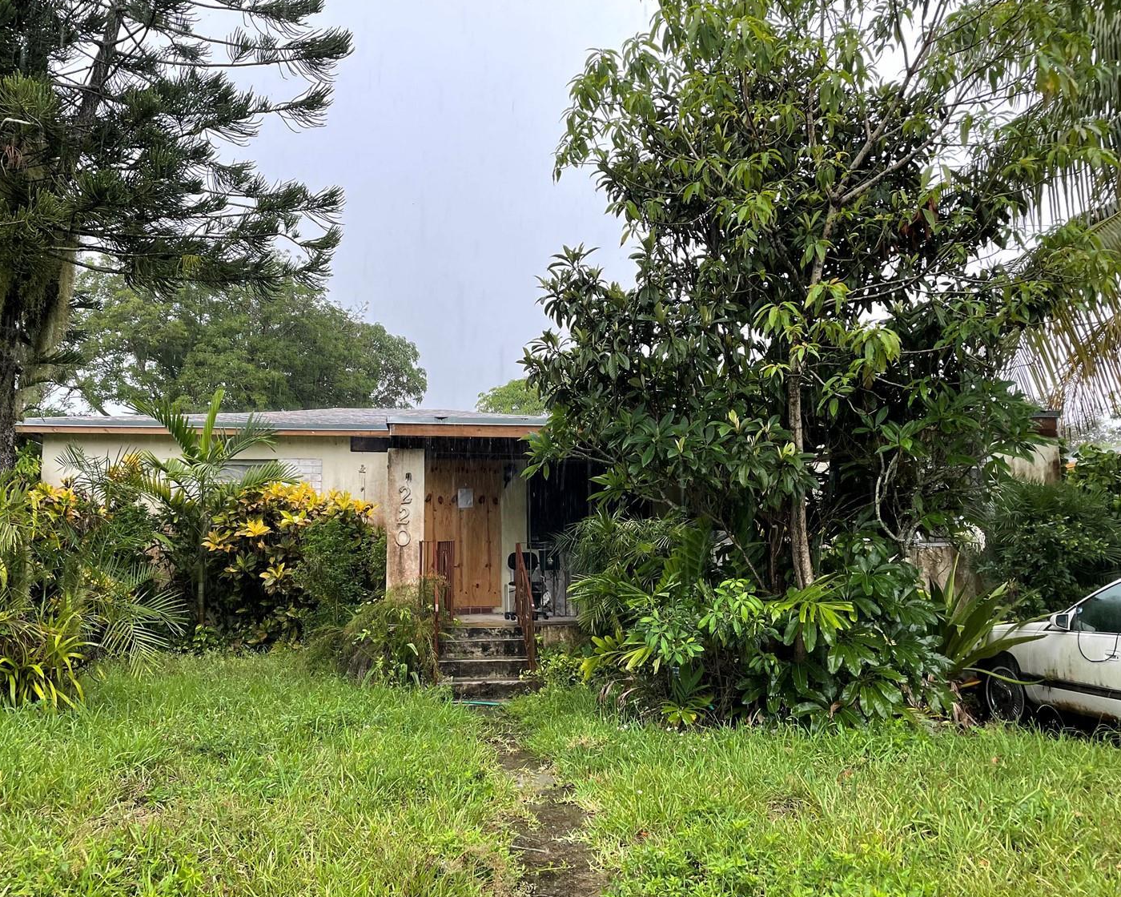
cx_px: 515
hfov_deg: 60.4
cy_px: 461
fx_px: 962
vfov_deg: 50.0
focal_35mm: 29
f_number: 1.6
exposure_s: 1/121
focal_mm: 4.2
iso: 100
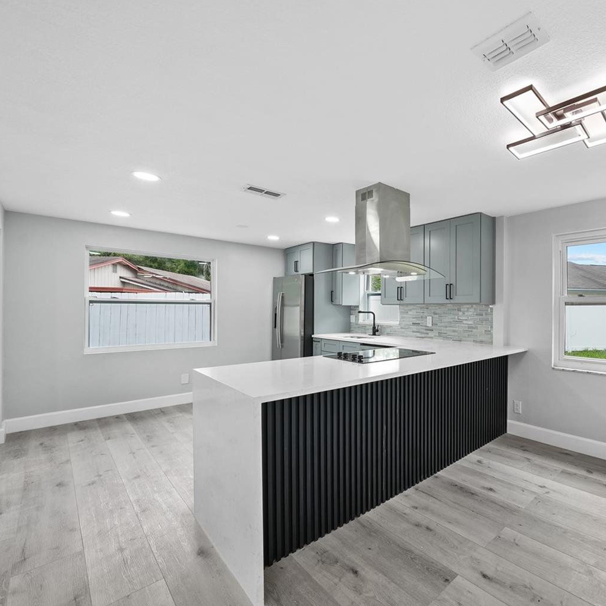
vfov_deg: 87.4
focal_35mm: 16
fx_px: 317
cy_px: 312
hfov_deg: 81.1
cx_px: 449
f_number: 7.1
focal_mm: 12
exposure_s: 1/13
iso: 400
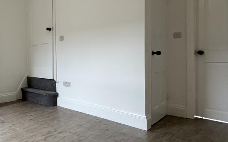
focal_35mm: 29
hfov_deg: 55.3
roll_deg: +2.3
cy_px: 62
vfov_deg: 43.1
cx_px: 19
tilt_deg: -0.8
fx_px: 180
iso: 160
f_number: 2.2
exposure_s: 1/100
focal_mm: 2.22
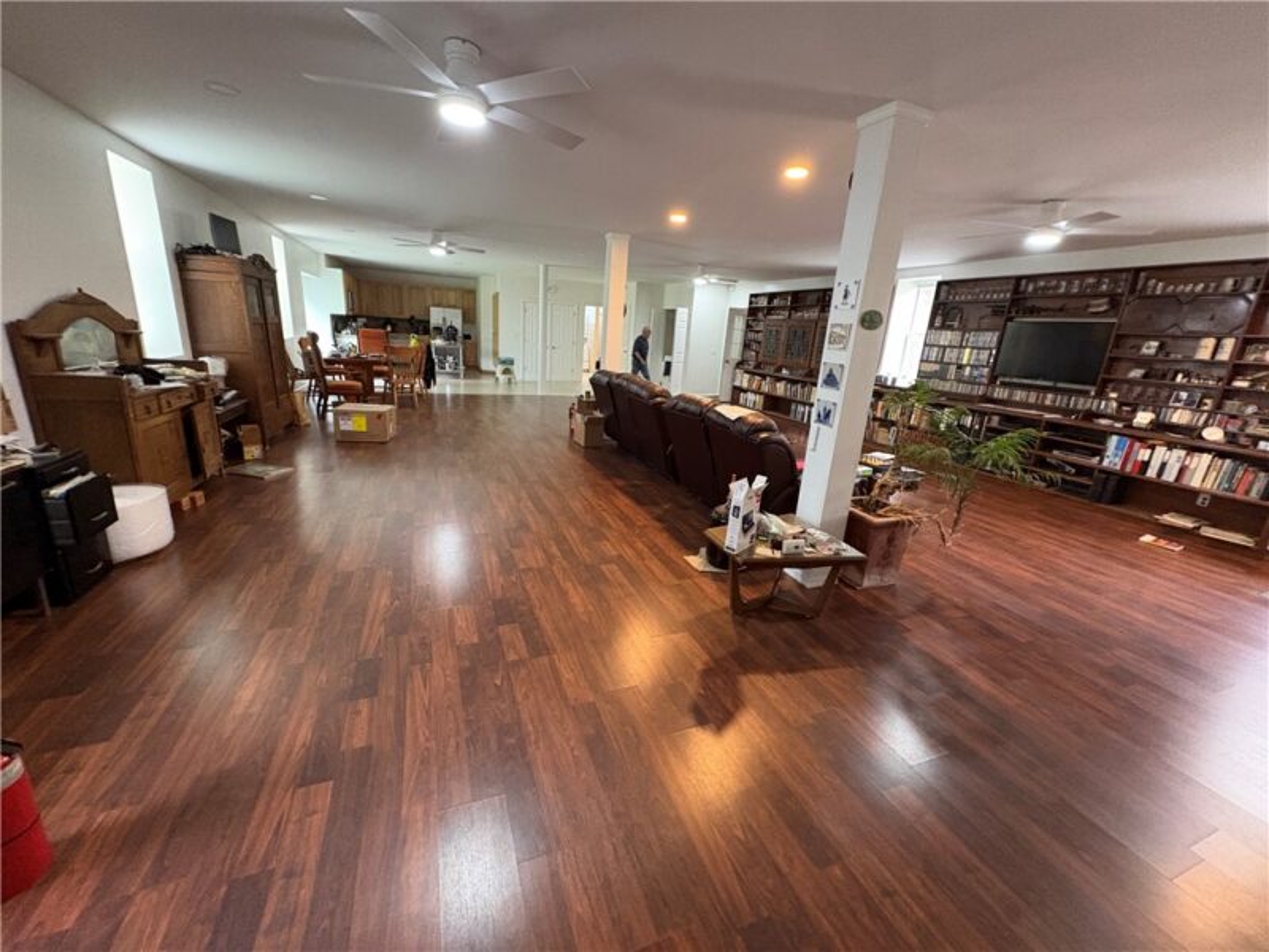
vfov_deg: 85.7
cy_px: 476
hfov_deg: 102.1
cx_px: 634
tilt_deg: -14.7
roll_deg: -3.6
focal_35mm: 14
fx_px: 513
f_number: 2.2
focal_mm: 2.22
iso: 640
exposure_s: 1/60
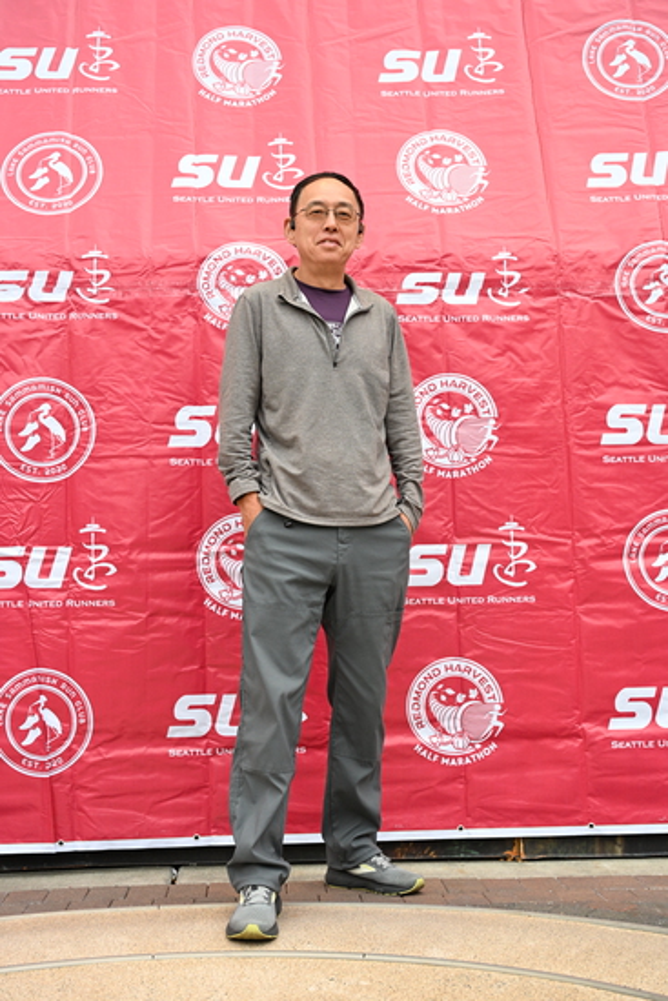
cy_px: 500
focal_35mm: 46
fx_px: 1279
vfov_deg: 42.7
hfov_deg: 29.3
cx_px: 334
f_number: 4
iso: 2000
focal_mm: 46
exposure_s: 1/400
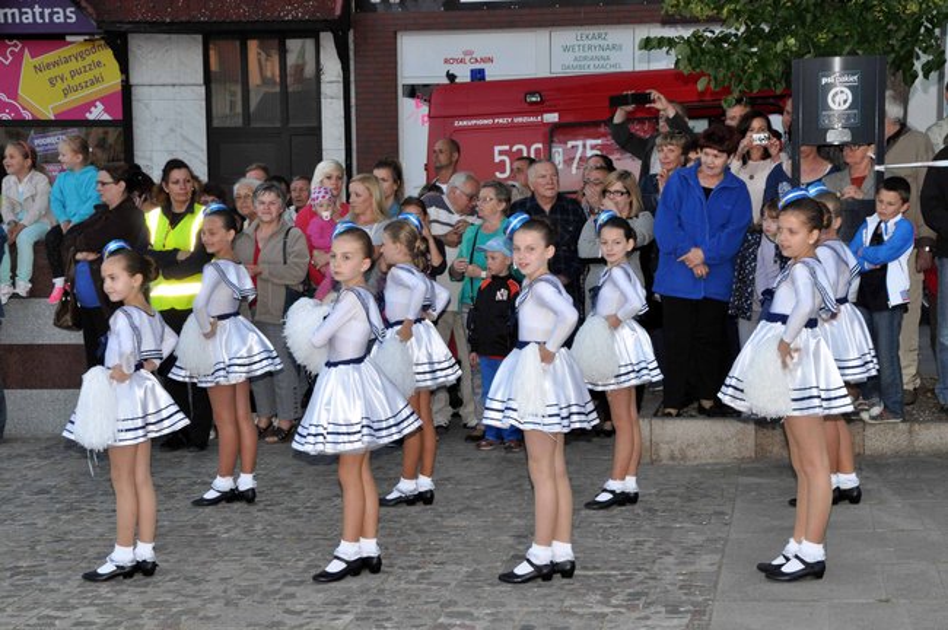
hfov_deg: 30.5
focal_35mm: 66
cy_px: 315
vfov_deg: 20.6
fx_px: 1736
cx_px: 474
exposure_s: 1/60
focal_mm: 44
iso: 640
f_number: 13
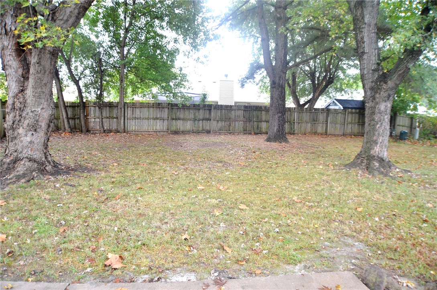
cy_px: 145
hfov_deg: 62.0
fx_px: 363
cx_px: 218
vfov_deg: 43.4
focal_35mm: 30
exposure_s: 1/60
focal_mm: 20
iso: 500
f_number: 4
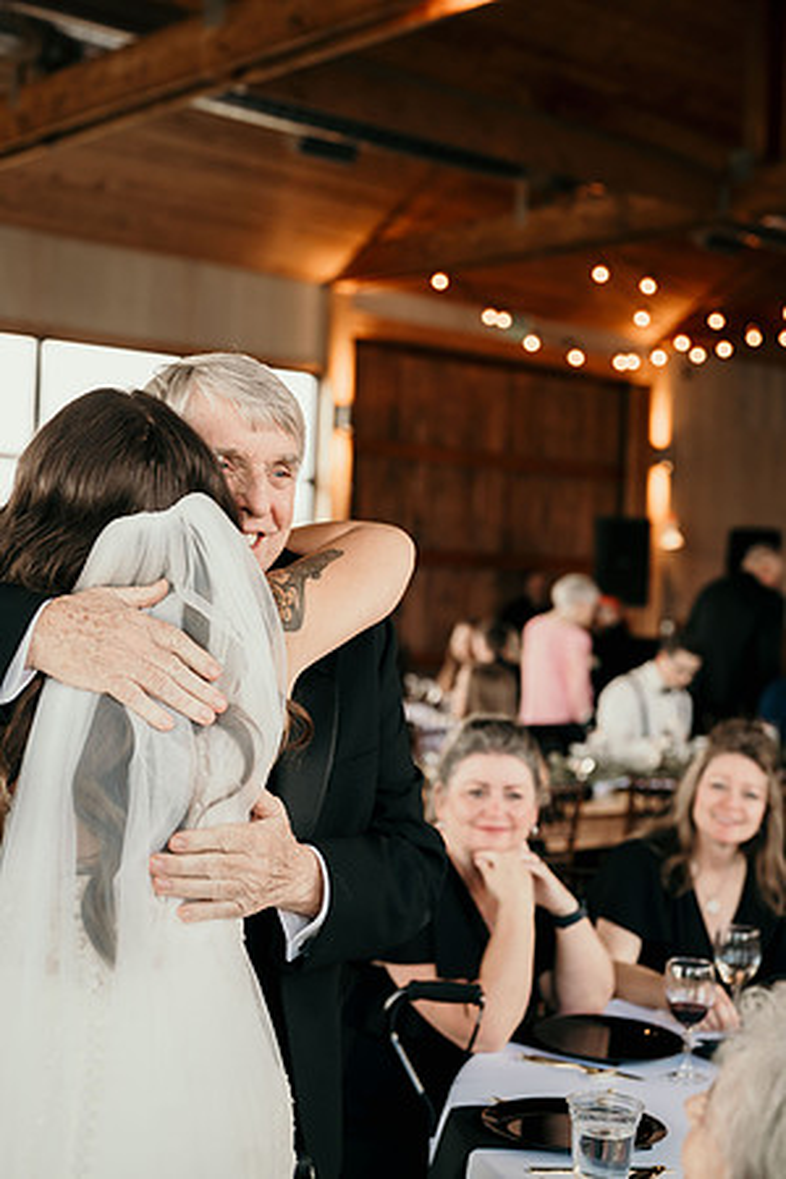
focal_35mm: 50
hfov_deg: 27.0
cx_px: 393
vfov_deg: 39.6
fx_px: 1637
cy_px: 590
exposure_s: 1/200
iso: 500
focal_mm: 50
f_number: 3.2
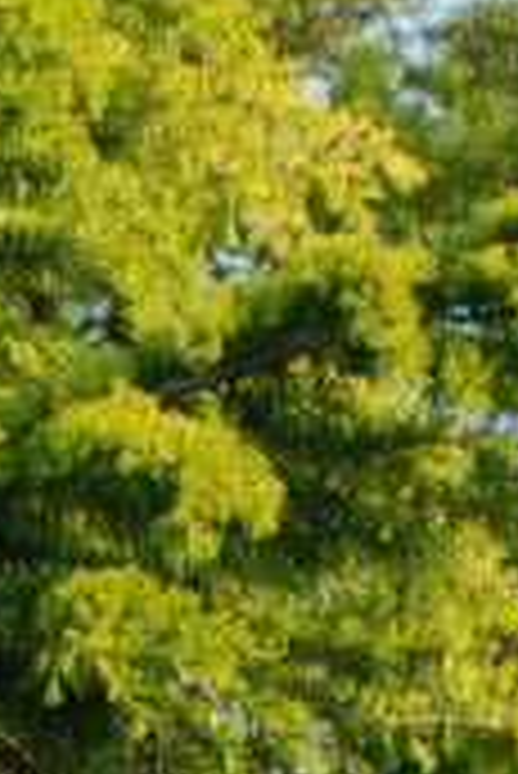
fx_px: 7883
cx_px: -649
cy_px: 1737
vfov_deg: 5.5
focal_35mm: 366
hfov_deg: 3.7
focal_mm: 44
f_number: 5.6
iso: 125
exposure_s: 1/125
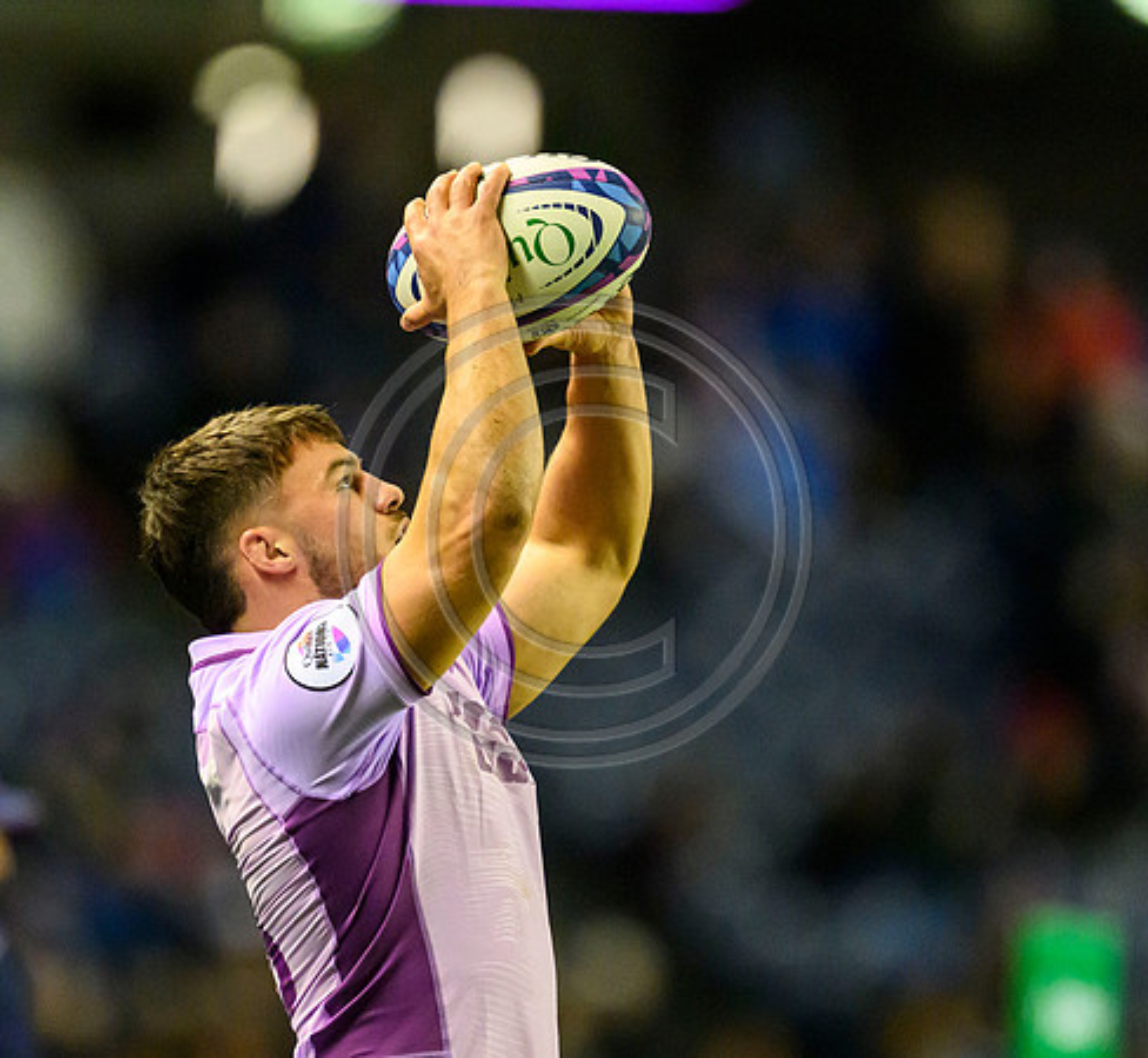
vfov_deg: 1.7
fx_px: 36216
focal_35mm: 1004
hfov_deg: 1.8
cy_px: 605
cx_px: 561
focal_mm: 560
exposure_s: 1/1000
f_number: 4
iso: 10000
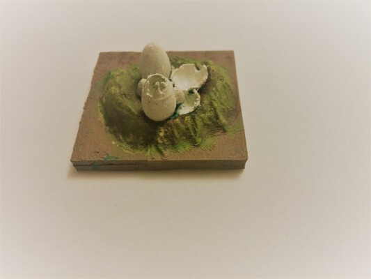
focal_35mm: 29
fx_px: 311
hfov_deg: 61.6
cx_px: 186
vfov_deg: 48.2
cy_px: 140
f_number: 2.2
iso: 200
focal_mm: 4.15
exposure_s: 1/30
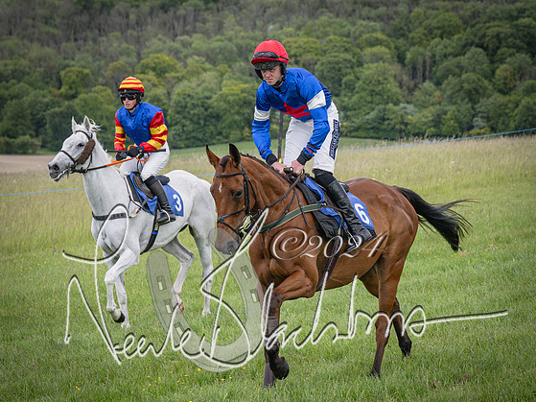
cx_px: 261
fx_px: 2338
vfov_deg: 9.8
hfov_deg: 13.1
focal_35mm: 151
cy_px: 256
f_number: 4
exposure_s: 1/2000
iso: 400
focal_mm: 70
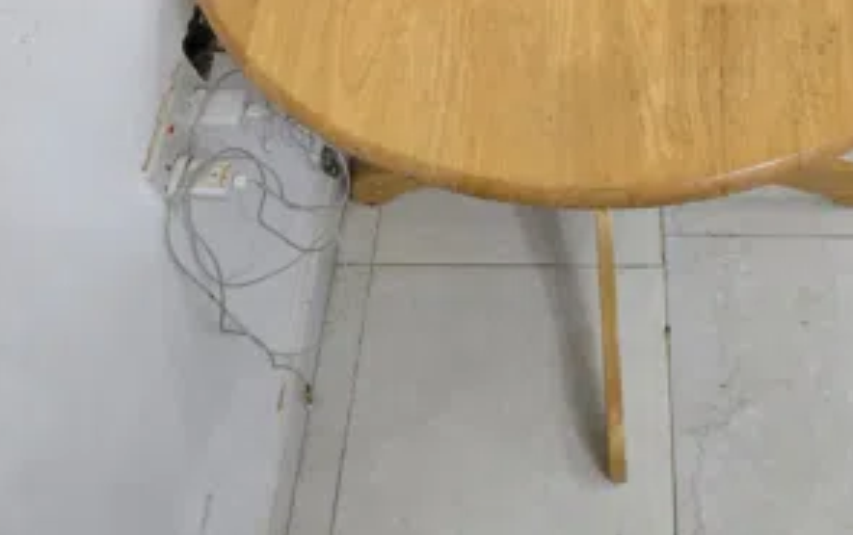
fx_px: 1024
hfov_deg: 45.1
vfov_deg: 27.2
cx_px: 497
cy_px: -30
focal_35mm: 44
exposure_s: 1/100
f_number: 1.7
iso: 640
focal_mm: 6.3
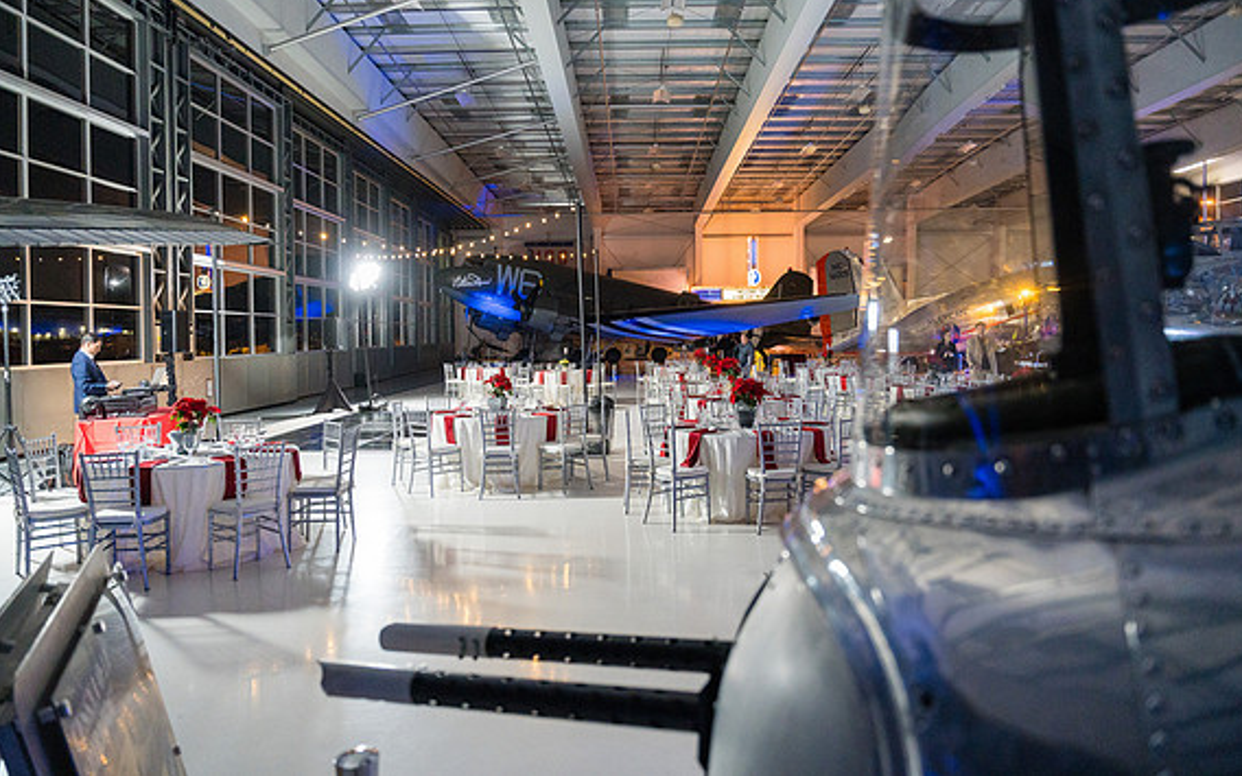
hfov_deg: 72.5
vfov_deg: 49.2
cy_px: 355
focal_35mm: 25
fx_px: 846
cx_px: 628
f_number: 2.8
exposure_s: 1/250
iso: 3200
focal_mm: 24
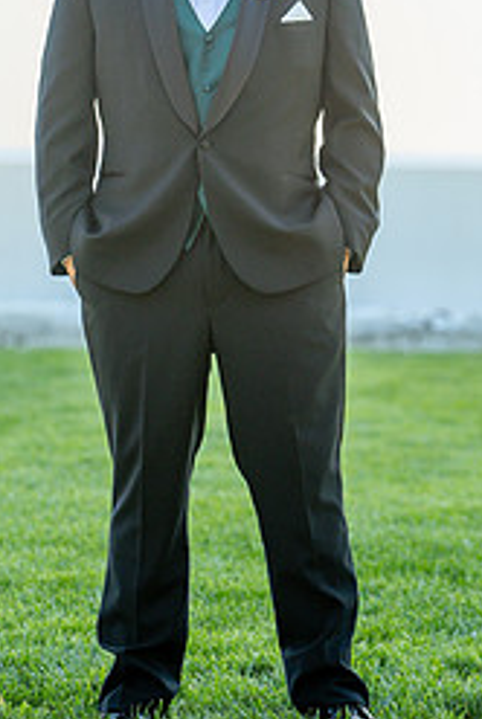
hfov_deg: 4.2
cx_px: 235
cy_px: 148
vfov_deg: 6.3
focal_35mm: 326
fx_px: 6528
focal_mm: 180
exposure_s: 1/640
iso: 400
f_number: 5.6
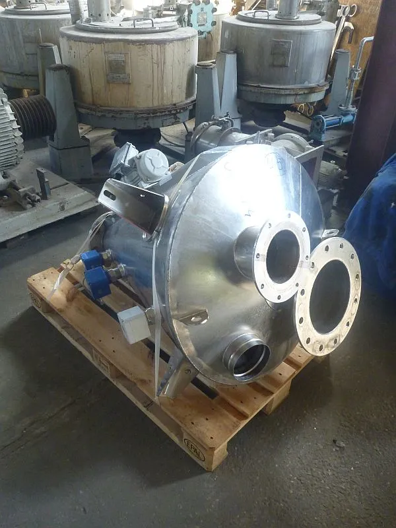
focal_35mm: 28
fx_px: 427
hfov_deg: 49.7
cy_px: 264
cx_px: 198
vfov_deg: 63.4
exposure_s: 1/40
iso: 400
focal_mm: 4.9
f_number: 3.3
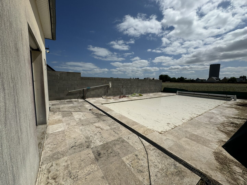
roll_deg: -1.2
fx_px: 100
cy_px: 92
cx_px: 124
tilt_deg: -5.8
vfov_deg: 85.7
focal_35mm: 14
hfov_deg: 102.1
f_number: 2.2
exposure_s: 1/5650
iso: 40
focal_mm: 2.22
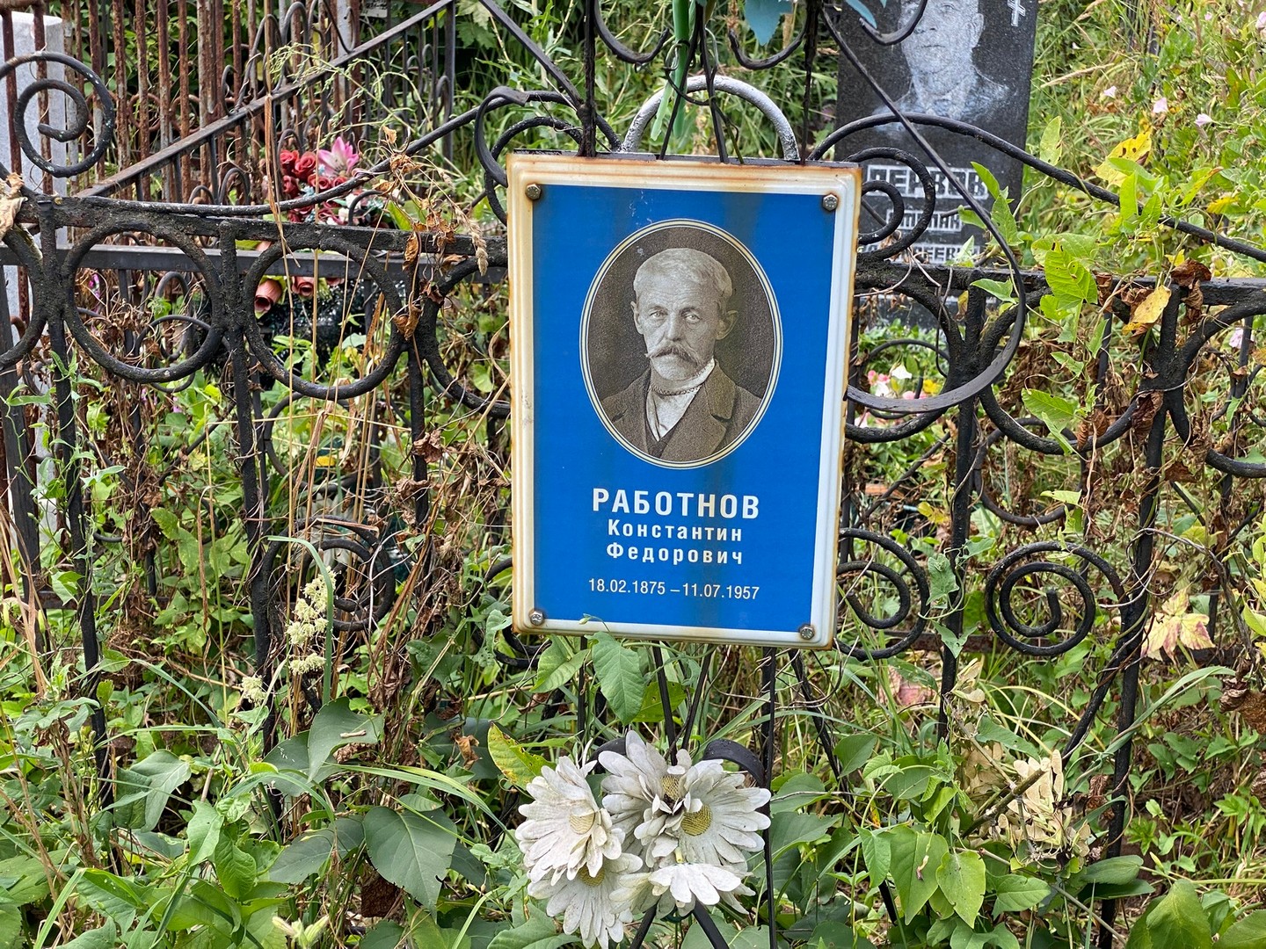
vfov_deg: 28.0
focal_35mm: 52
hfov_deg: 36.8
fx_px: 1902
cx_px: 633
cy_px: 474
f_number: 2
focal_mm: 6
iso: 20
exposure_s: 1/180
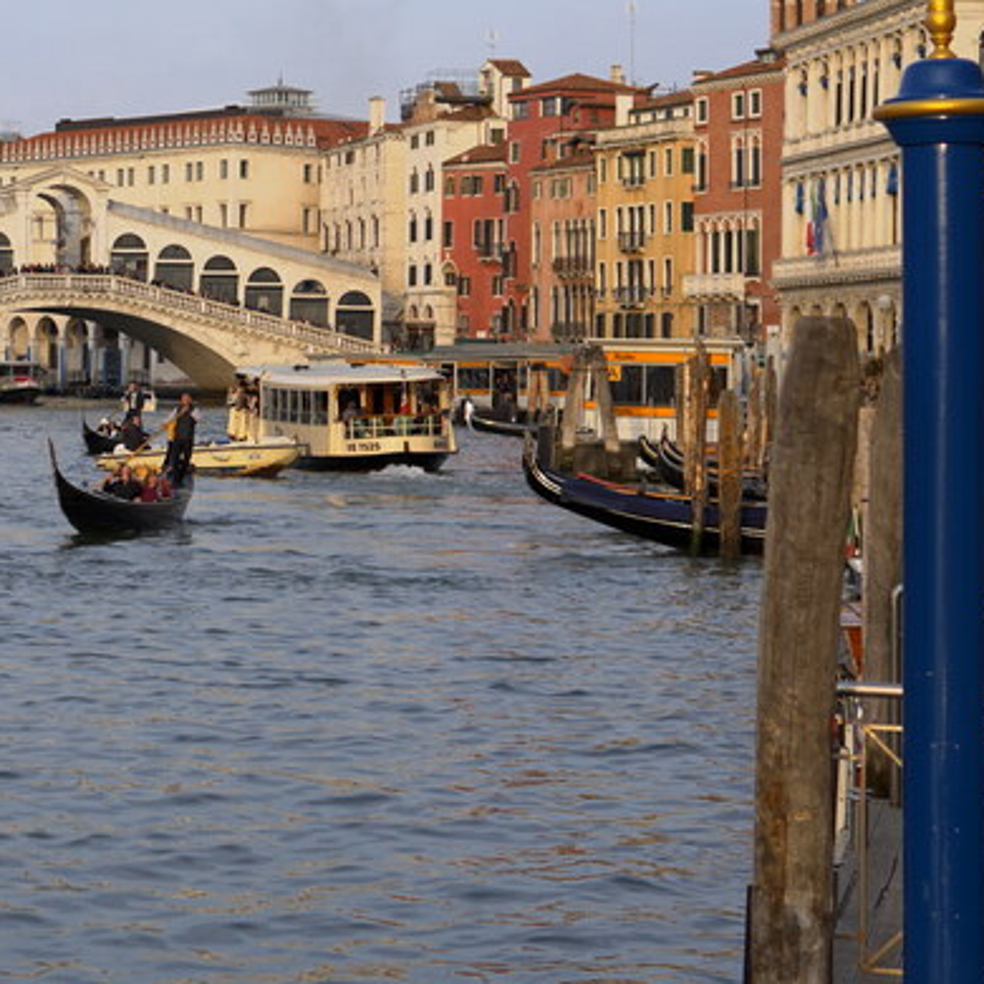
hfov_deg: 17.0
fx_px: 3152
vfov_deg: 17.6
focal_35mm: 98
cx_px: -161
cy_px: 254
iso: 100
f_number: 2.5
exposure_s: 1/1250
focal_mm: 30
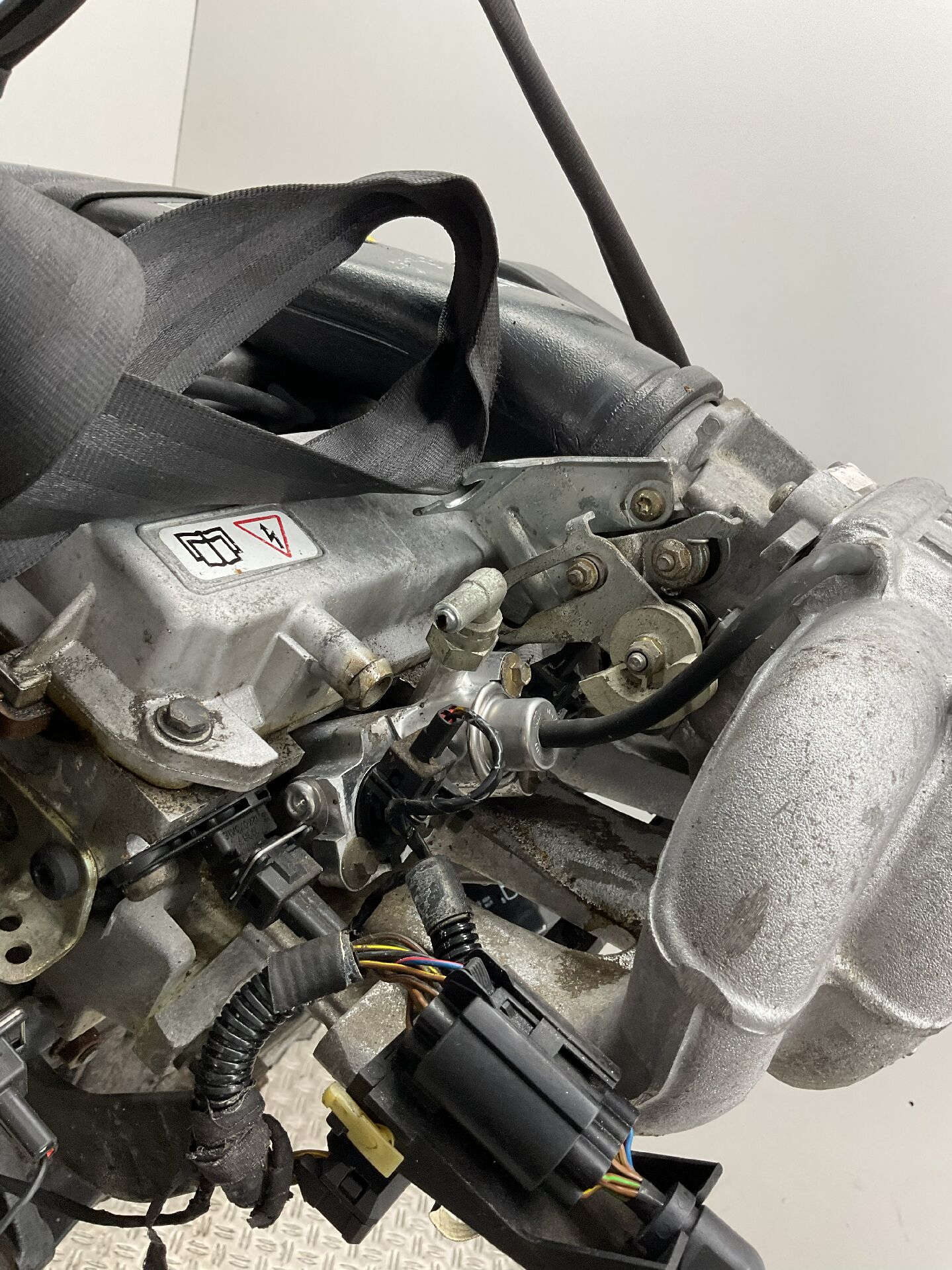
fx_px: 1064
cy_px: 635
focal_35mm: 29
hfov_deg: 48.2
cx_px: 476
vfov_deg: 61.7
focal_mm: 3
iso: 64
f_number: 1.8
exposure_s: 1/100
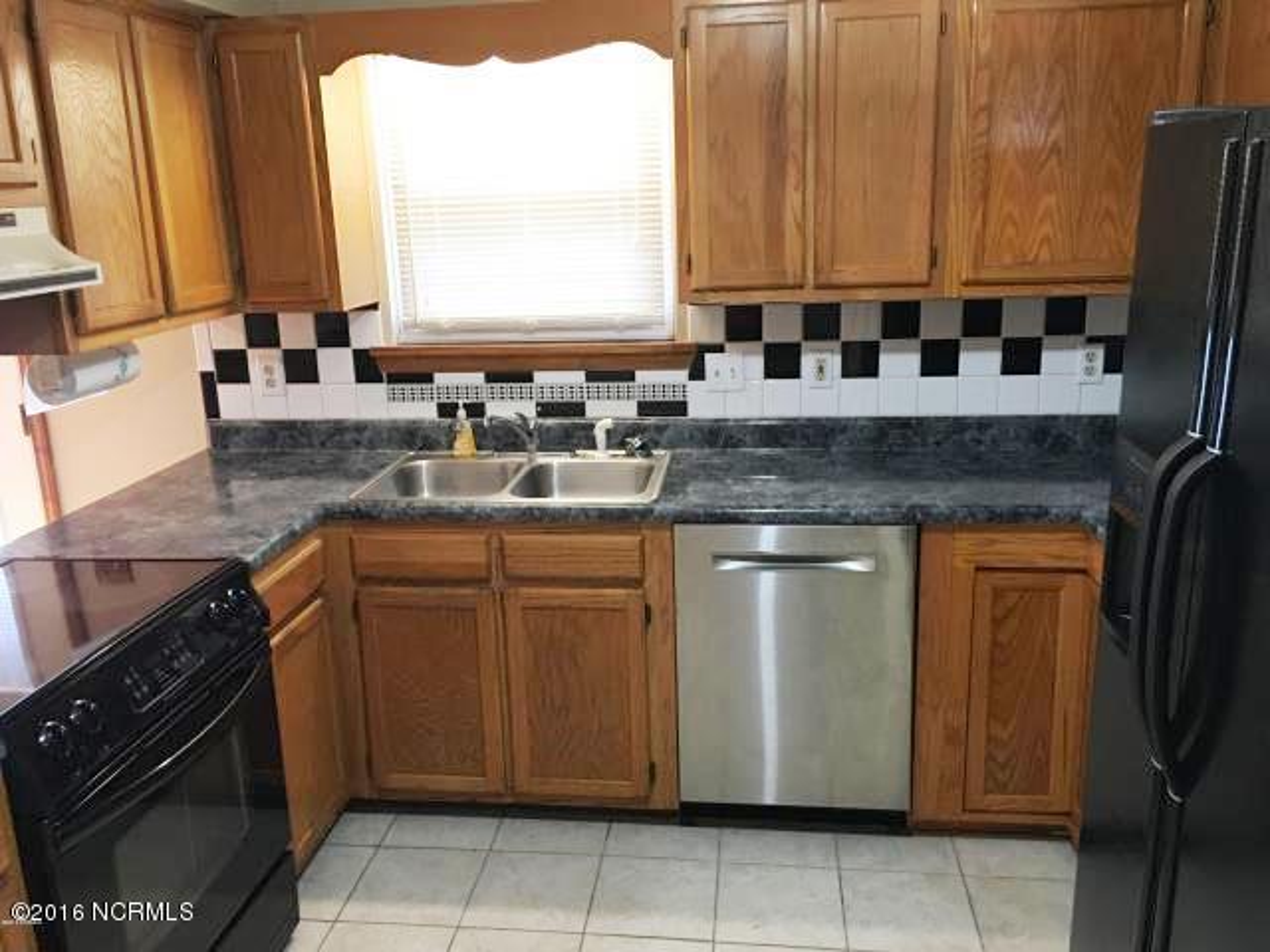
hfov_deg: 61.7
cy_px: 476
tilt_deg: -12.4
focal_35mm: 29
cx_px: 635
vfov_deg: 48.2
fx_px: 1064
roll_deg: +1.8
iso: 100
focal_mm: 4.15
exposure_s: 1/15
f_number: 2.2
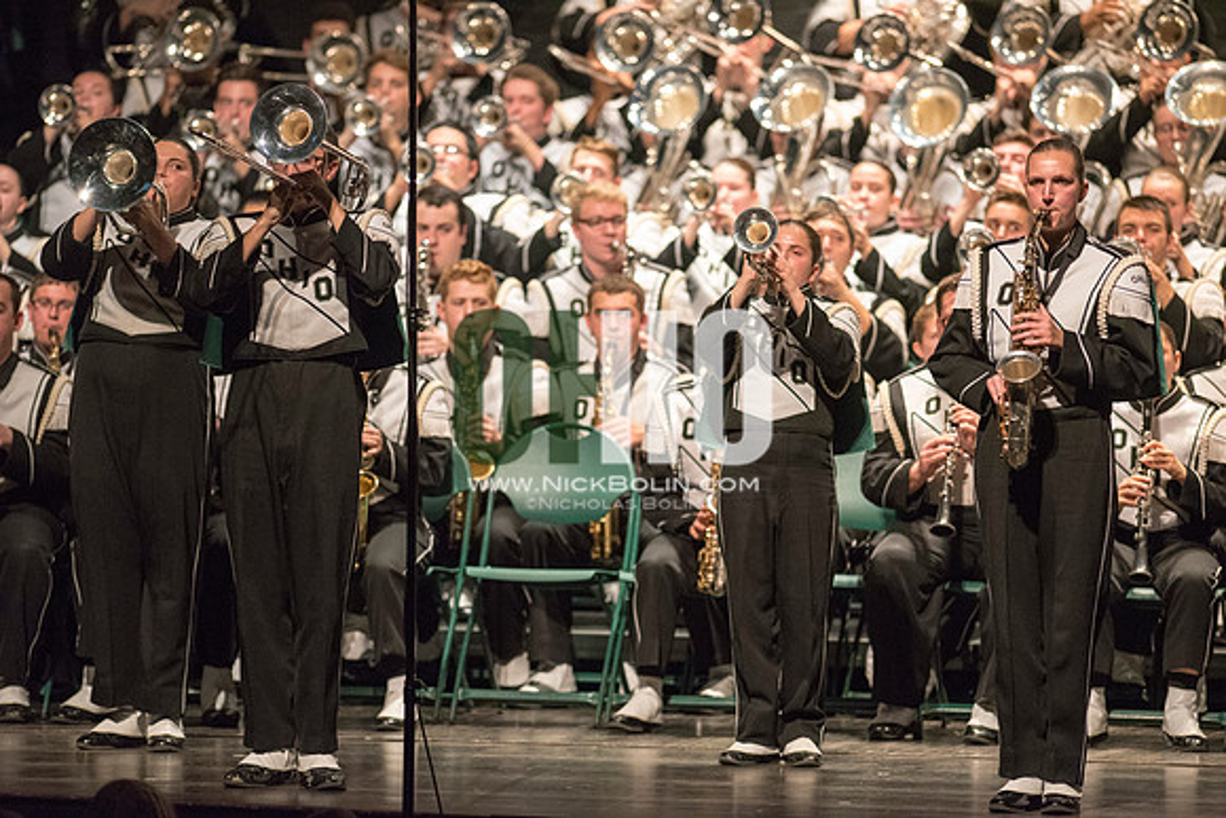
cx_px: 613
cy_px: 409
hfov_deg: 6.9
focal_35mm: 300
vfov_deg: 4.6
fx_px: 10219
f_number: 2.8
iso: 4000
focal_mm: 300
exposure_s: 1/500
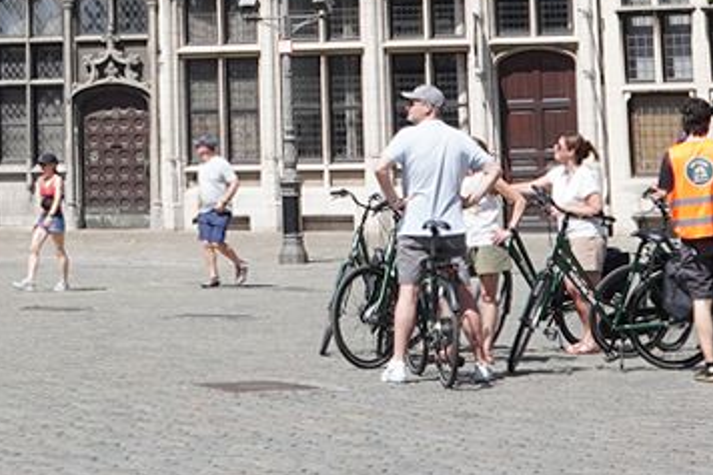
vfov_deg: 9.8
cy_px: -297
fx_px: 2672
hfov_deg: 14.9
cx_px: -48
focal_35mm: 135
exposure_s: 1/100
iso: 100
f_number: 13
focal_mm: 24
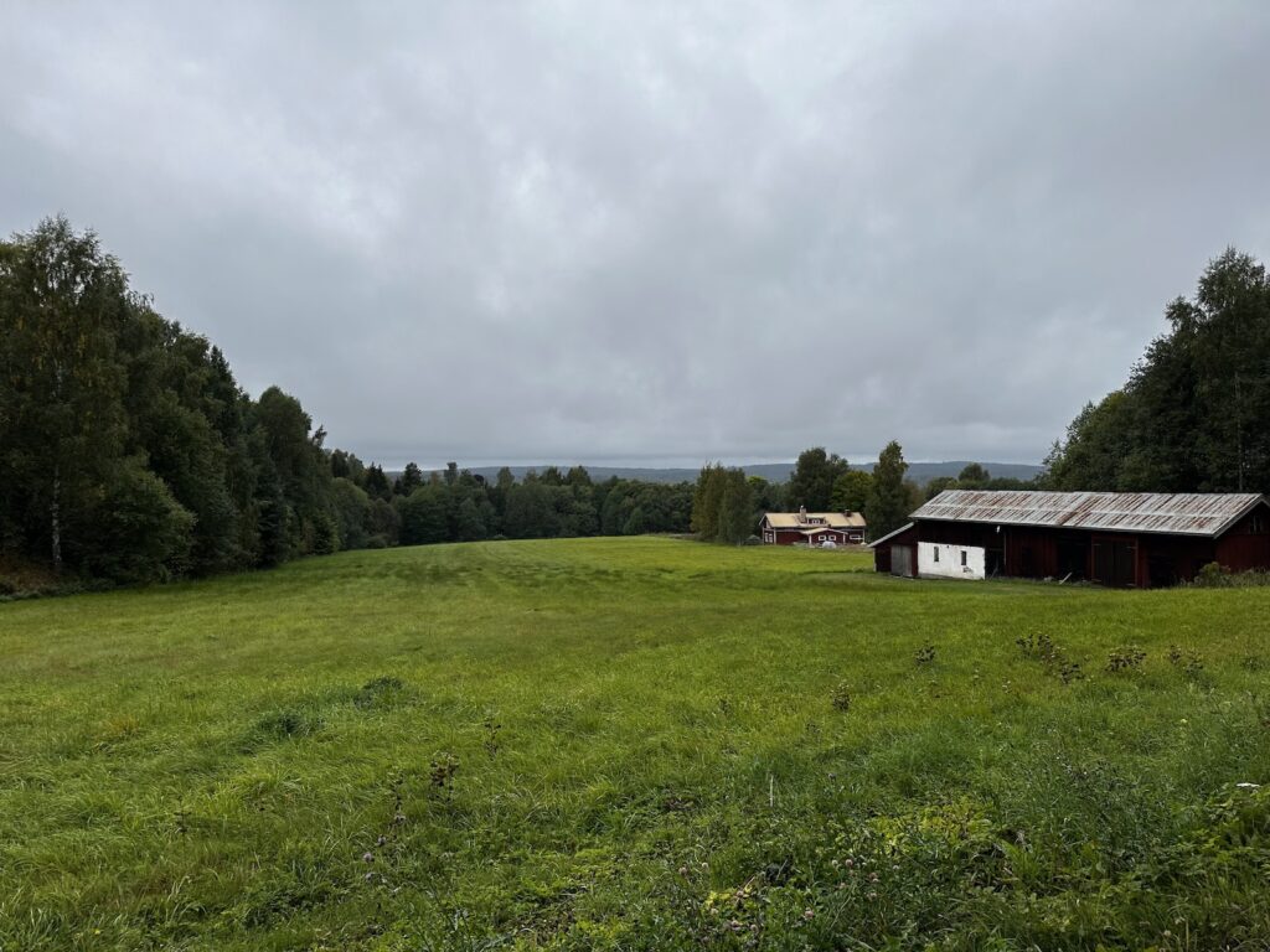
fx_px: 881
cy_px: 476
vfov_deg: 56.8
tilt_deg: +1.9
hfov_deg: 71.6
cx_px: 635
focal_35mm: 24
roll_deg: +0.7
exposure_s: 1/3861
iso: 80
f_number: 1.78
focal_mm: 6.86
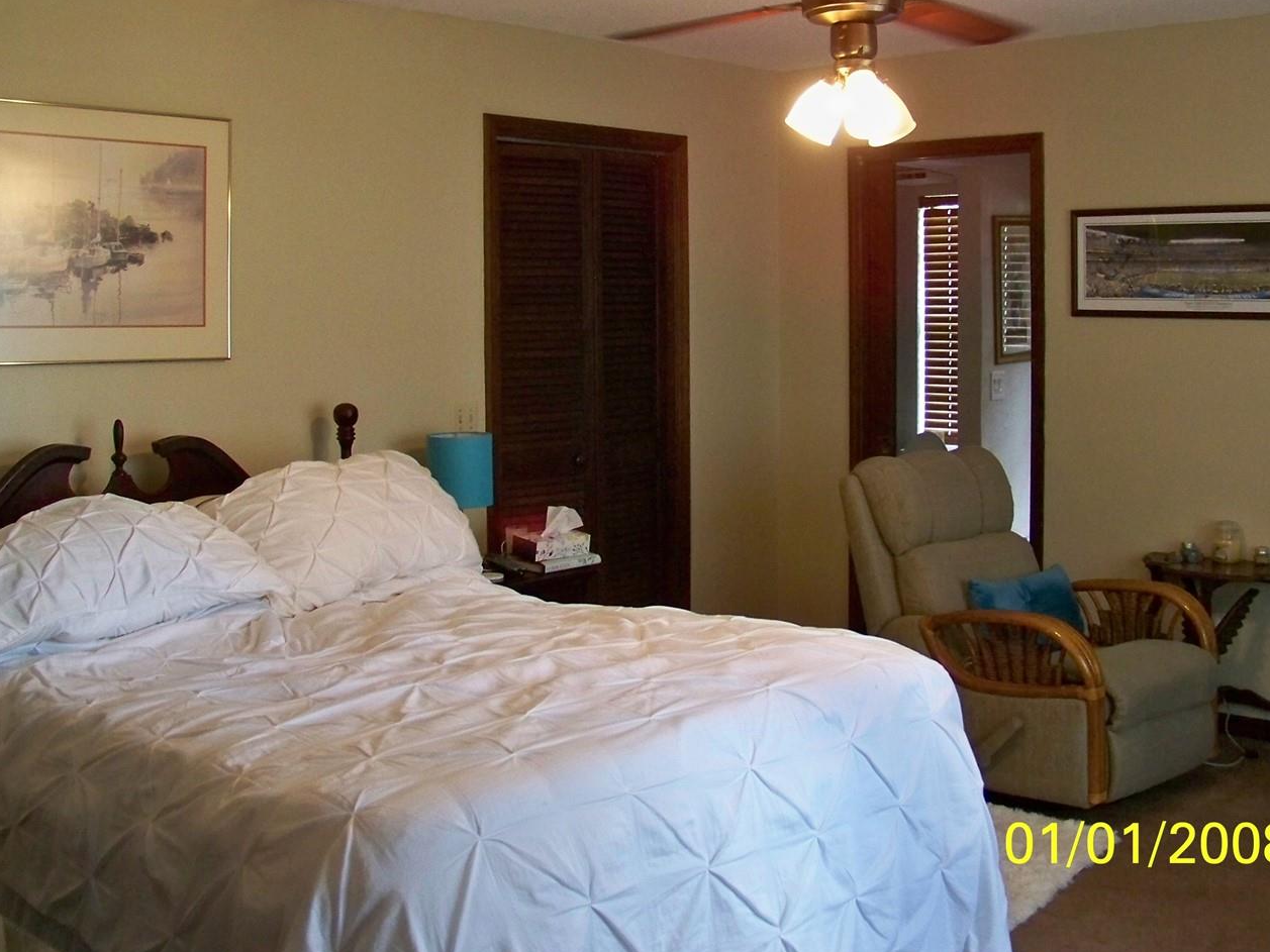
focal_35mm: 42
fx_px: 1541
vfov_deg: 34.3
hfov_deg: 44.8
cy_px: 392
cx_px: 608
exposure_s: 1/30
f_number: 2.8
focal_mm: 5.85
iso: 320
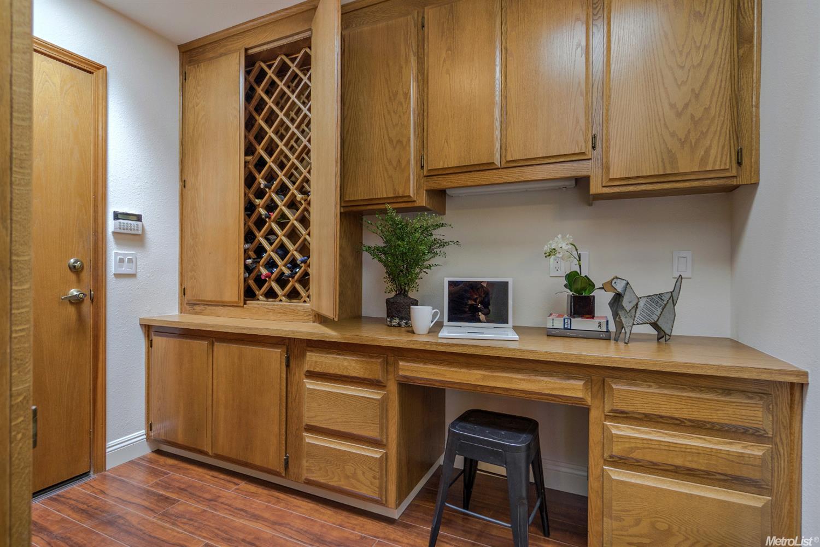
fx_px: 364
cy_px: 274
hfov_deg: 96.7
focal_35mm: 16
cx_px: 410
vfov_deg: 73.7
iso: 100
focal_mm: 11
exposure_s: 1/15
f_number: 5
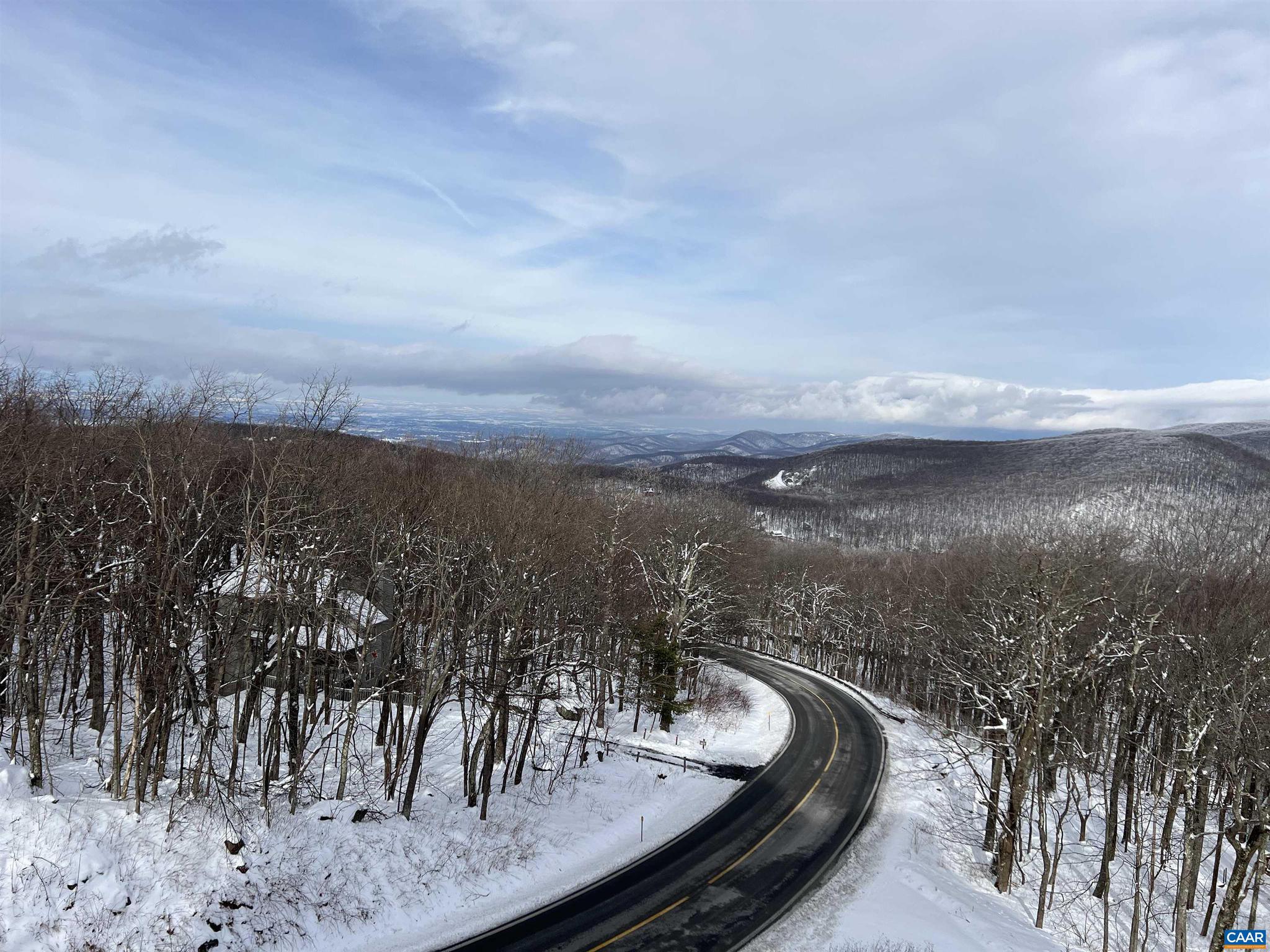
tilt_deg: -5.5
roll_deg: -1.9
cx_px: 635
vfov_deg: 53.1
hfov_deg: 67.3
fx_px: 954
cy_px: 476
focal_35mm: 26
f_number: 1.5
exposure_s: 1/6579
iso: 50
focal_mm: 5.7
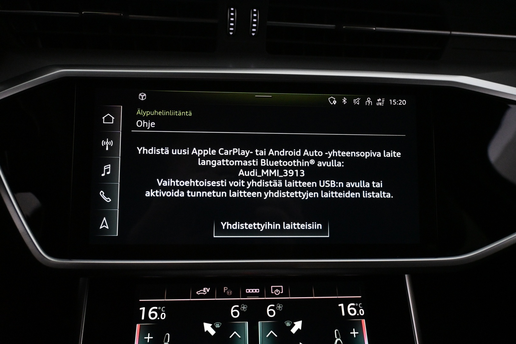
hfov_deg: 64.6
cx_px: 258
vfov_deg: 45.7
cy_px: 172
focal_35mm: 28
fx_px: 408
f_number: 3.8
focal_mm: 19
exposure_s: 1/200
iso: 4000
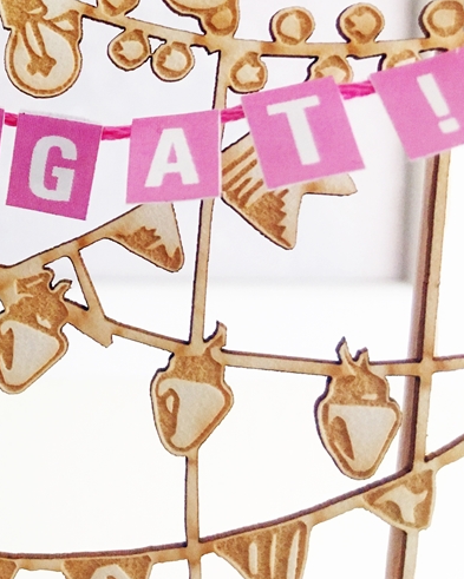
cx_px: -92
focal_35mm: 59
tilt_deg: -9.5
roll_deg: +2.2
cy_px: 158
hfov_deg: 23.6
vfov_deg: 31.5
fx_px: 1012
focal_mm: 4.15
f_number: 2.2
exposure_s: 1/33
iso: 160
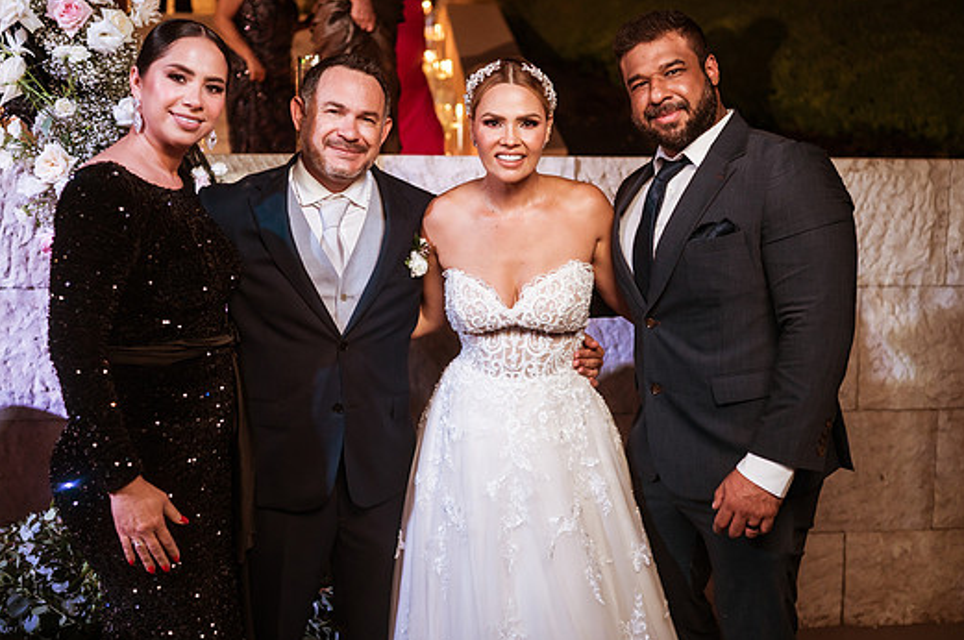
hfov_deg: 49.6
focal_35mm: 39
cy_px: 296
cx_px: 457
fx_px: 1043
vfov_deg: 34.1
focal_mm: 35
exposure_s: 1/160
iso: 1250
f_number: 1.8
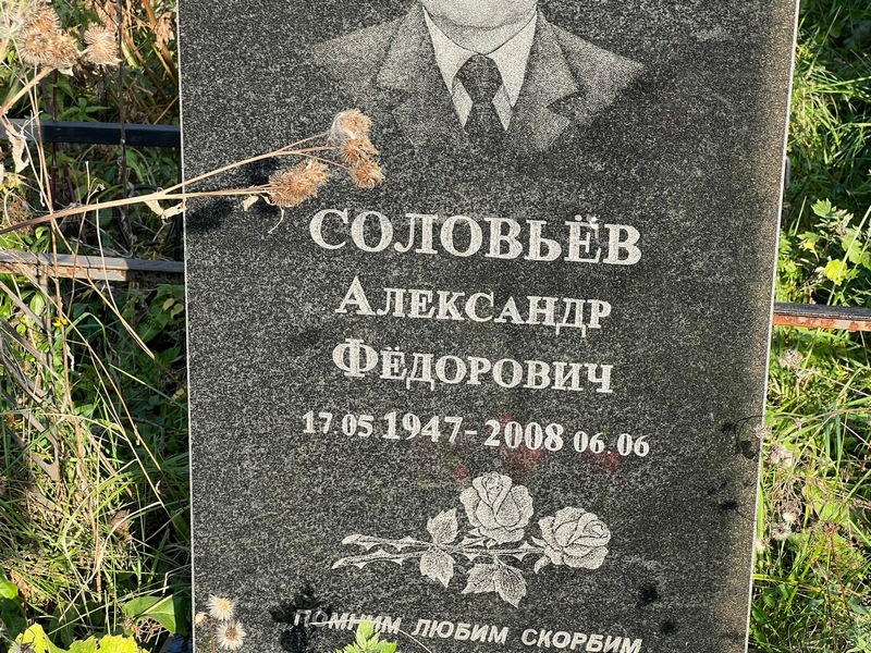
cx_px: 436
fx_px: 1937
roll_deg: -0.3
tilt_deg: -20.0
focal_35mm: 77
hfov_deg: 25.3
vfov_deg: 19.1
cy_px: 326
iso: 32
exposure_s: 1/204
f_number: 2.8
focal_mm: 9
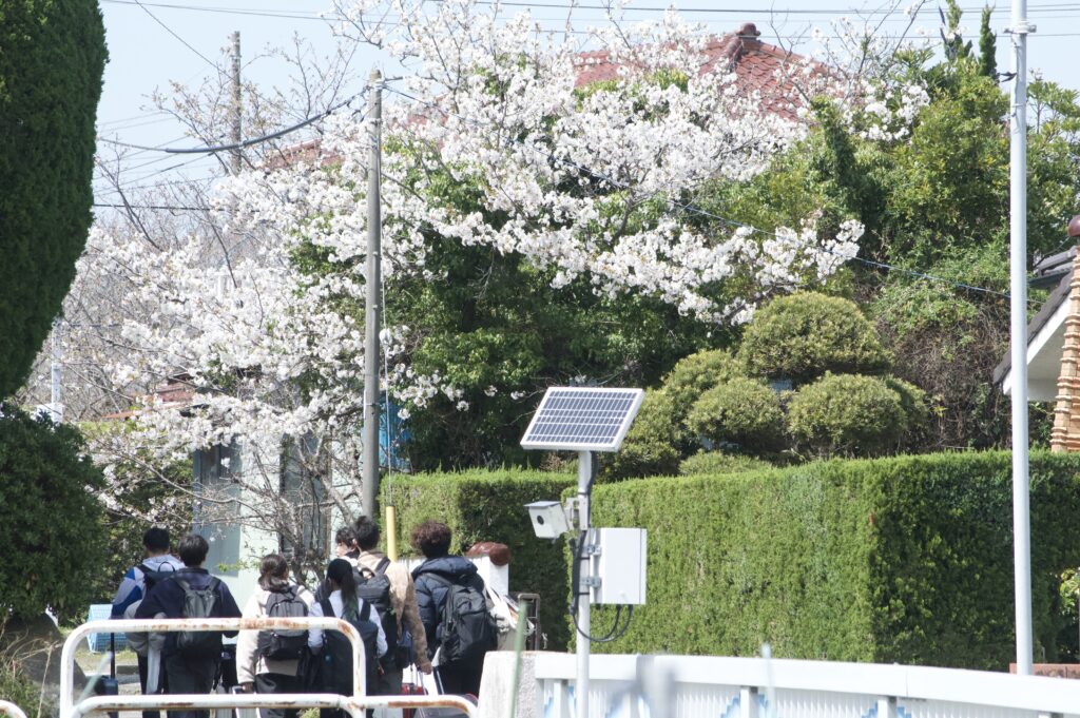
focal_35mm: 202
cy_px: 359
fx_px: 6070
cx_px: 540
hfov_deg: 10.2
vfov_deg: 6.8
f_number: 13
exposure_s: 1/2500
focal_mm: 135
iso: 3200
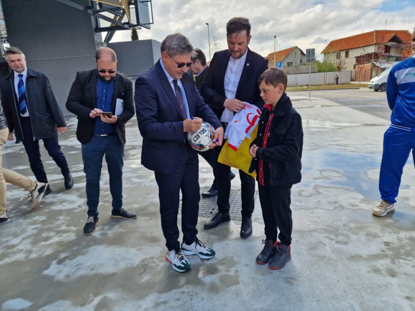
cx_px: 208
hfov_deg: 73.9
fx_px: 276
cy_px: 156
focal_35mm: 23
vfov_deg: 58.9
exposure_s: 1/488
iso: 50
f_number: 1.8
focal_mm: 6.4
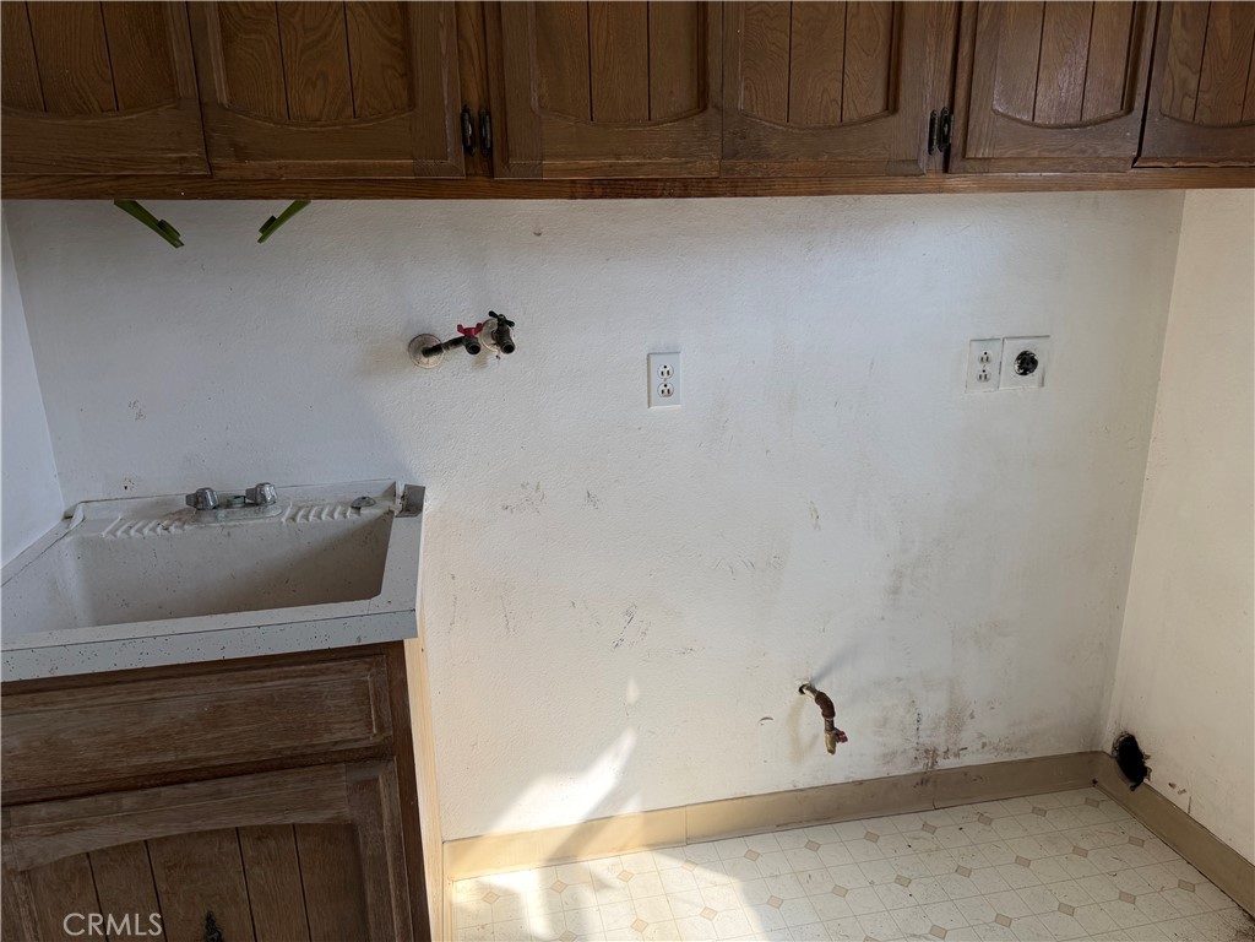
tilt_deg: -15.9
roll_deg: +1.2
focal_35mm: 24
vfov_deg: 56.8
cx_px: 628
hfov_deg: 71.6
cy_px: 471
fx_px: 870
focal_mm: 6.76
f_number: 1.78
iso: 80
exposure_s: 1/271
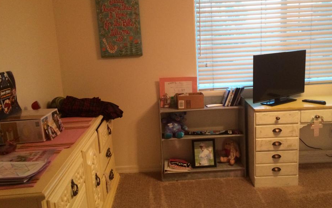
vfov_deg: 37.3
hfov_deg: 56.6
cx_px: 181
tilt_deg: -13.0
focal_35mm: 34
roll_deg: +5.3
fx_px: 308
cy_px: 99
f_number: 2.2
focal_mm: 4.15
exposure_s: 1/24
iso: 250
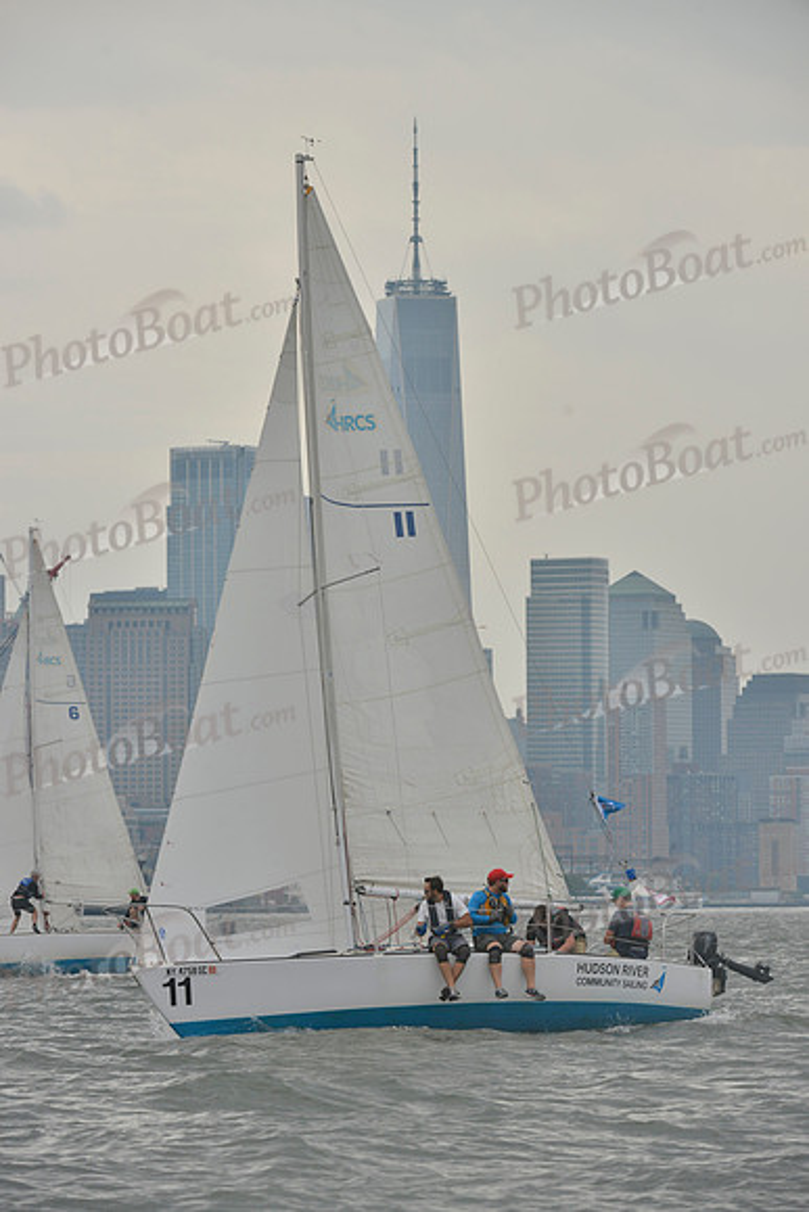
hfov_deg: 6.9
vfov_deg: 10.3
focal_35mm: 200
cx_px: 404
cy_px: 606
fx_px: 6737
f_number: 9
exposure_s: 1/1000
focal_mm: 200
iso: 400
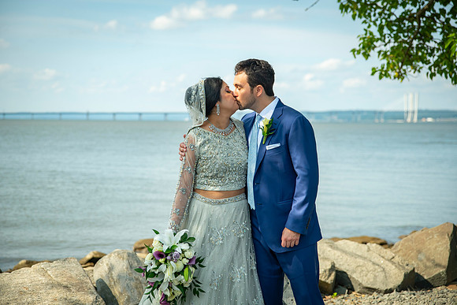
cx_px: 222
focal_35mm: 63
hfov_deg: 32.0
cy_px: 146
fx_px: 798
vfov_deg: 21.6
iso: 1000
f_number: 2.8
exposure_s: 1/8000
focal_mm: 58
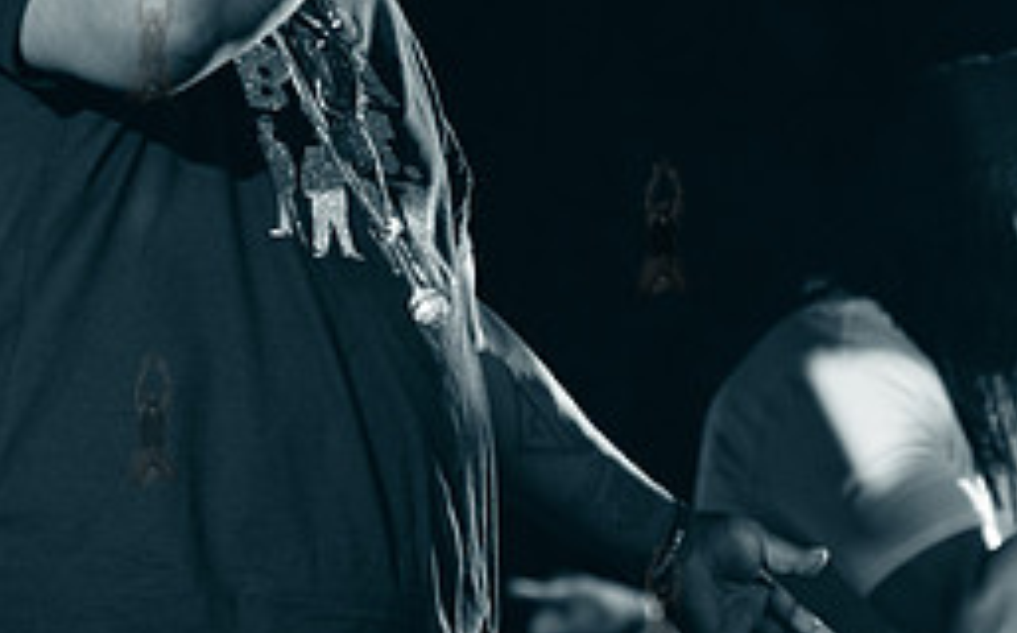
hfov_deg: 8.7
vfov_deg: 5.4
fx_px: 6700
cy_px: 224
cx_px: 661
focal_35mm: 242
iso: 1600
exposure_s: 1/1000
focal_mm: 105
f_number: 2.8
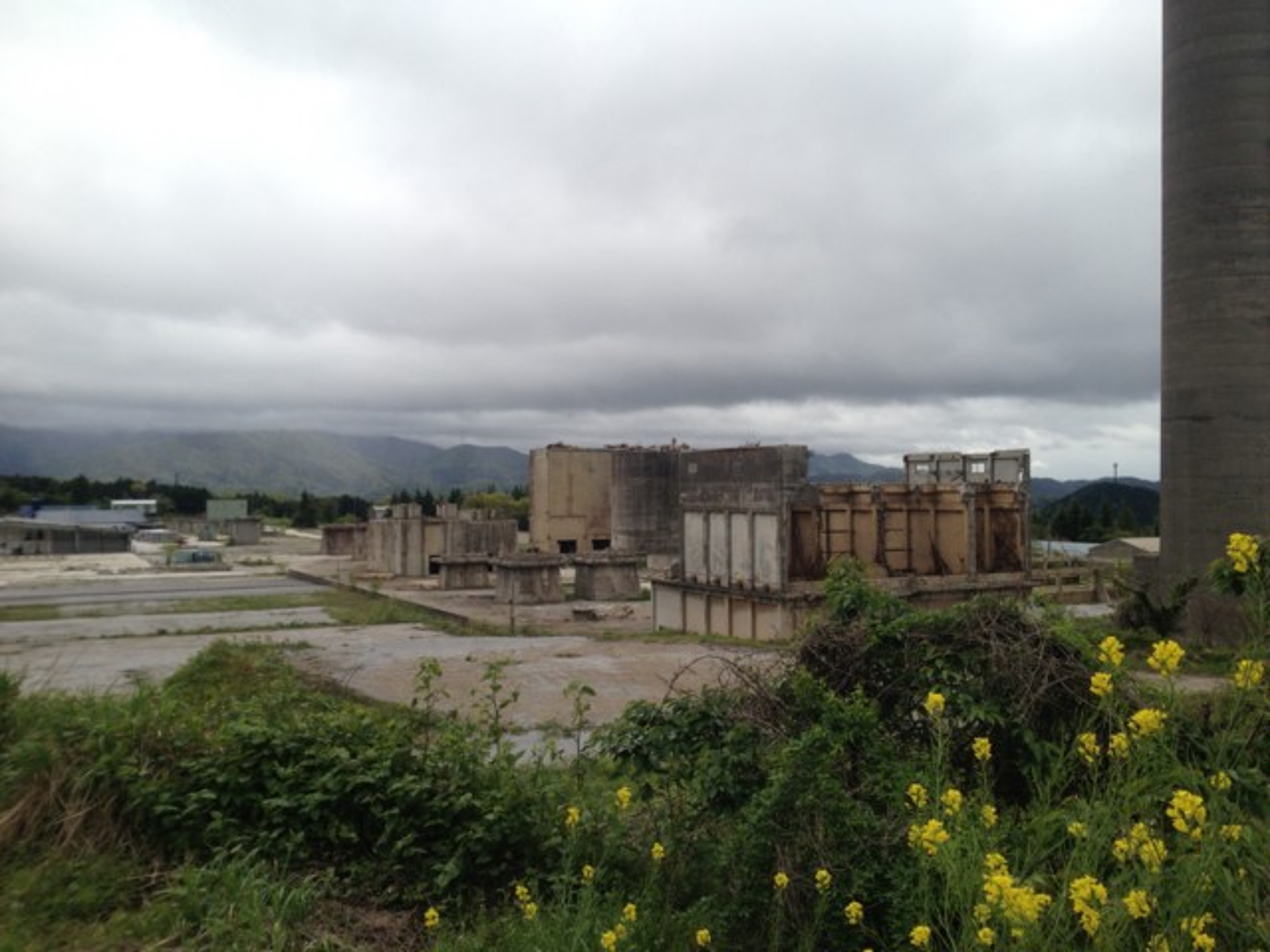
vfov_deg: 40.7
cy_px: 476
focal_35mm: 35
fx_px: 1284
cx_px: 635
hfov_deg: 52.6
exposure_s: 1/1577
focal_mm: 4.28
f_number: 2.4
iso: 64
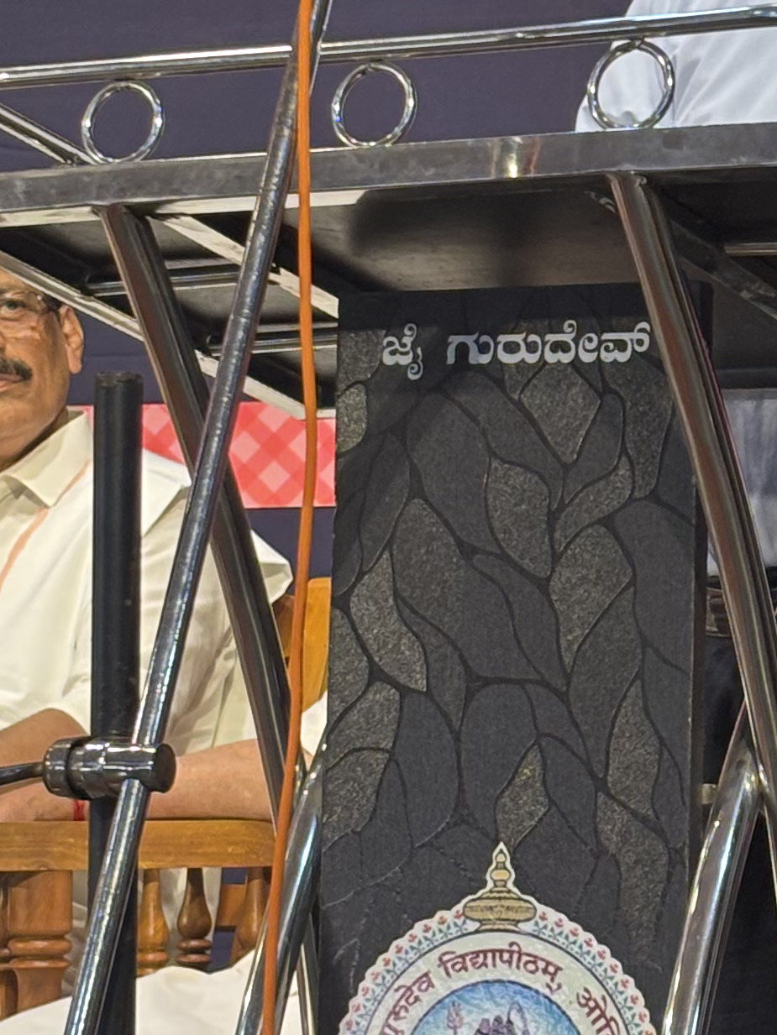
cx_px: 712
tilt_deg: +2.8
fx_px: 5087
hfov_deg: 8.7
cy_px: 461
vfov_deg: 11.6
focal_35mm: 170
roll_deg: -0.5
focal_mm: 5.96
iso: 64
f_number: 1.6
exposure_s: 1/51
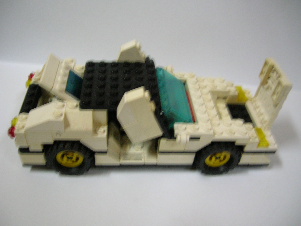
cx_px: 150
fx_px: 295
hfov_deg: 54.0
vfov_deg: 41.7
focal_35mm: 34
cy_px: 113
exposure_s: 1/5.7
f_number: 2.9
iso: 100
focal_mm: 5.7
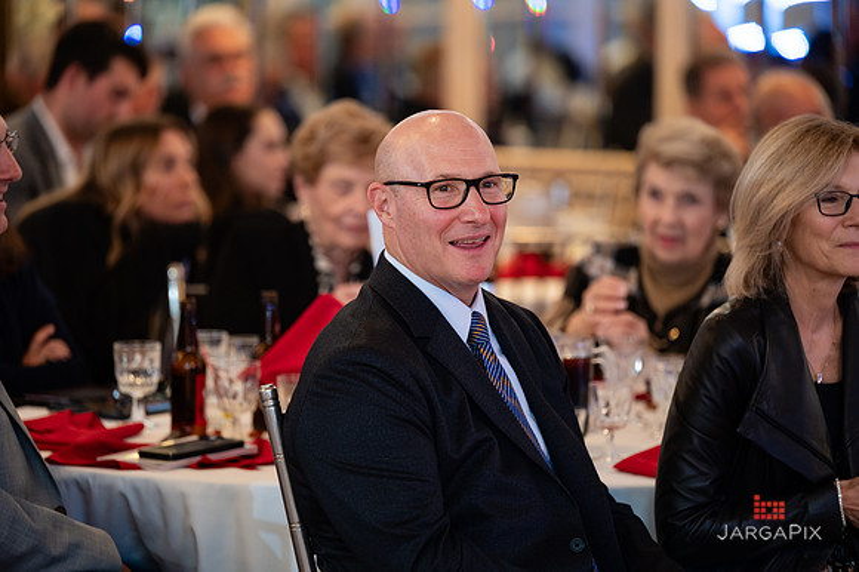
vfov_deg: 6.8
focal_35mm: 203
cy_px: 286
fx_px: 4834
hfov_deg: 10.2
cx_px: 430
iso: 1250
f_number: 3.2
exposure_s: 1/125
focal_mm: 200
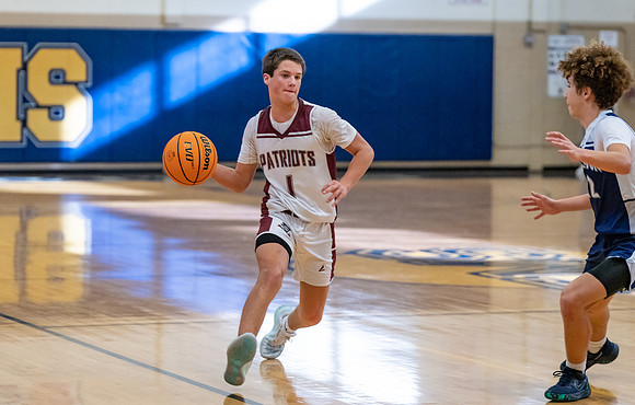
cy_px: 179
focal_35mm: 137
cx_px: 296
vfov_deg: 9.7
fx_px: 2391
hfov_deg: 15.1
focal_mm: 115
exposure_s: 1/1000
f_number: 2.8
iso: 5000
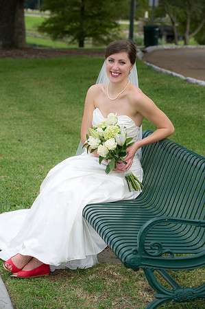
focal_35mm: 102
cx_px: 102
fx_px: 873
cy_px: 154
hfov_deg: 13.4
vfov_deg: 20.0
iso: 320
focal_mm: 102
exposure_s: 1/250
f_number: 5
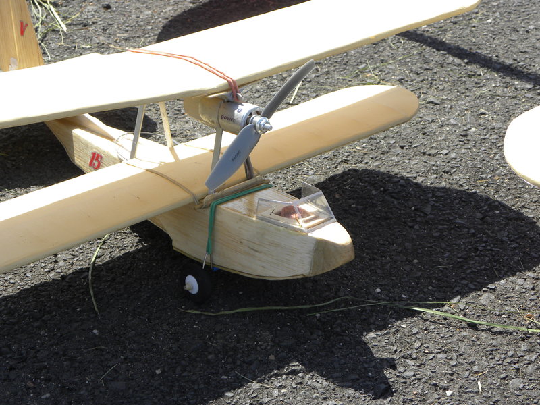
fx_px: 1482
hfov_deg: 20.7
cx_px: 270
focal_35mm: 95
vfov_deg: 15.6
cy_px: 202
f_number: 4.5
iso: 64
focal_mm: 16.9
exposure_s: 1/296
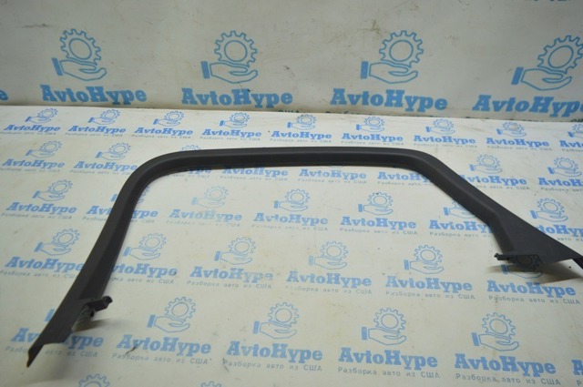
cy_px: 194
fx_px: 437
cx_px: 292
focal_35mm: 27
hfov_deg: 67.4
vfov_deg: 47.8
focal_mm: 18
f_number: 3.5
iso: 400
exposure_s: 1/80
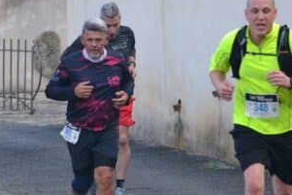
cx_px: 119
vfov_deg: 2.4
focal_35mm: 574
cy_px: 160
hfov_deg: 3.6
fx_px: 4658
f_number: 5
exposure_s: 1/500
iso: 720
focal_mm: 150
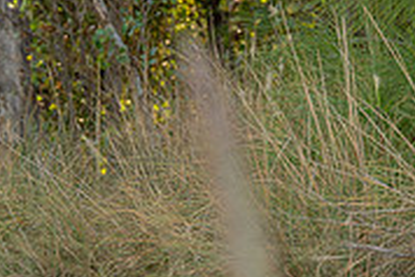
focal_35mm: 257
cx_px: -177
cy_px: 85
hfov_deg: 7.9
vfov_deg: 5.4
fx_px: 2965
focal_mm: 79
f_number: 5.6
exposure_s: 1/200
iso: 200
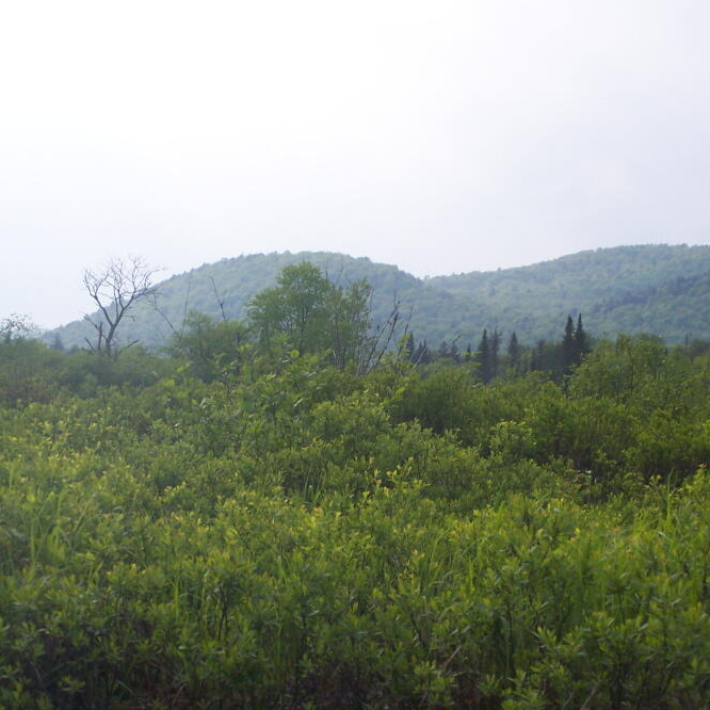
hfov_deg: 17.0
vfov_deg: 17.1
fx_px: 2367
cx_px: 427
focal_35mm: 102
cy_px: 348
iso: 80
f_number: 3.2
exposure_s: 1/800
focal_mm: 12.4
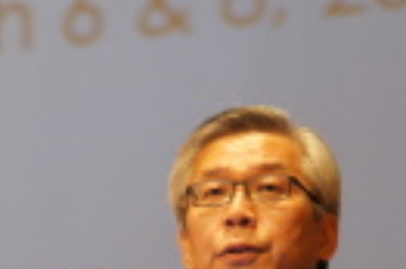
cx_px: 22
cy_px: 356
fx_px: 5462
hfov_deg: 4.3
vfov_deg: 2.8
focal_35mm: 485
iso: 400
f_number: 2.8
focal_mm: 85
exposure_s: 1/30
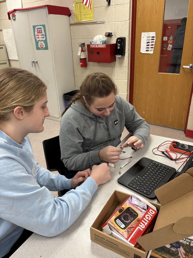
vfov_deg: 67.3
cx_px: 96
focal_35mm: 26
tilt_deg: -26.6
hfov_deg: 53.1
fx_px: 193
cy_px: 129
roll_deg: +2.8
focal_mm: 5.96
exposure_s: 1/60
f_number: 1.6
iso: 125
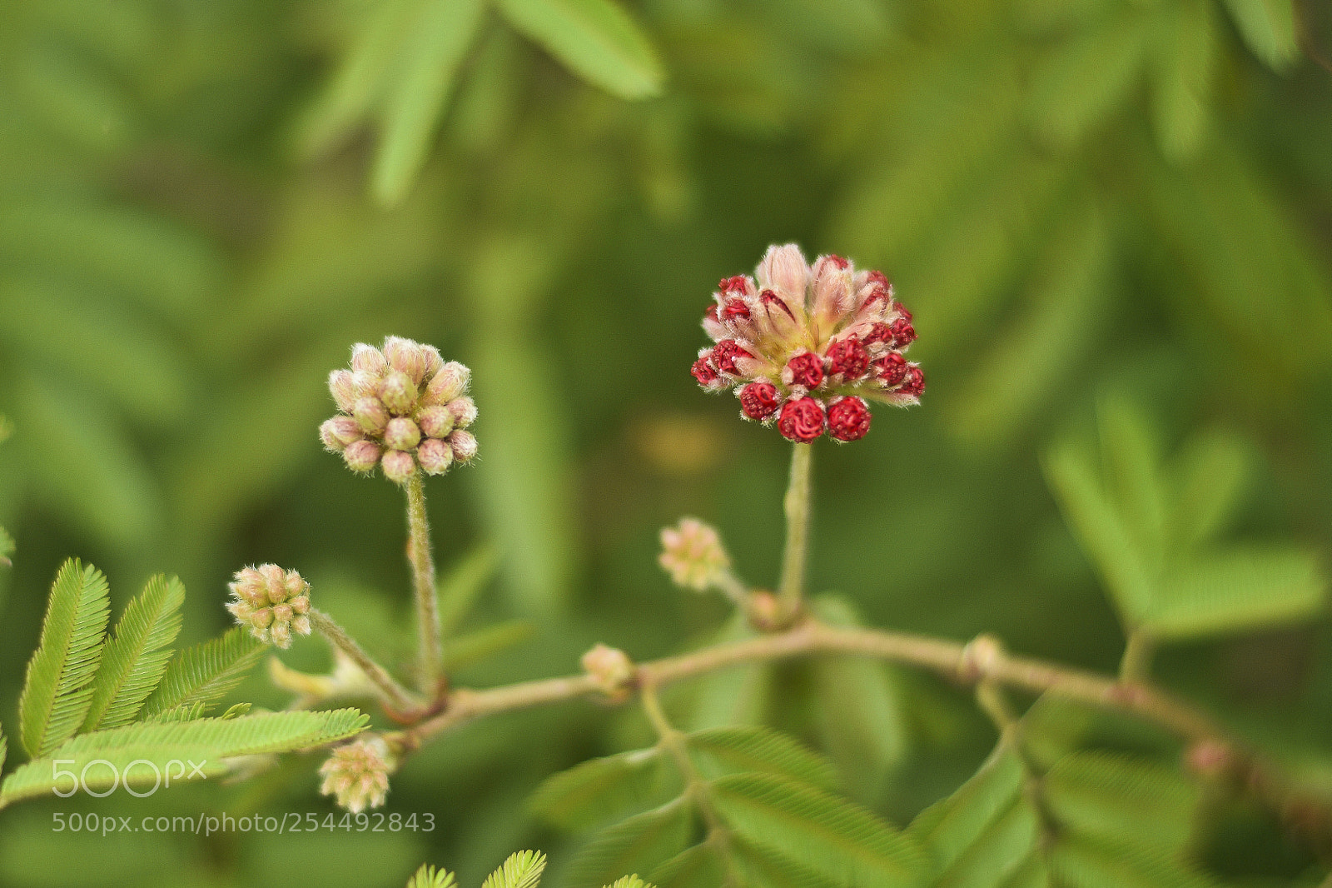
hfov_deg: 27.0
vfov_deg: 18.2
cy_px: 444
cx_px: 666
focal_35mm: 75
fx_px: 2774
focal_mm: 50
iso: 100
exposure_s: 1/500
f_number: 1.8
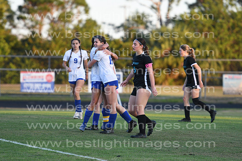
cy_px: 80
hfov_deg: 7.6
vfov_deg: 5.1
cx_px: 121
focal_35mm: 270
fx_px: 1815
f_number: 2.8
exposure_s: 1/800
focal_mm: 180
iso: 360
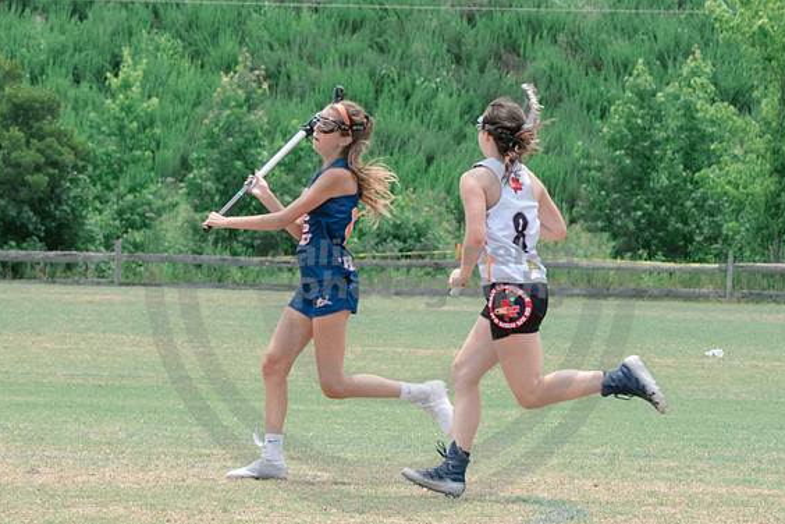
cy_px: 296
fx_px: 7937
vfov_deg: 3.8
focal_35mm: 364
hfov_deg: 5.7
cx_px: 322
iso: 400
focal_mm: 102
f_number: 7.1
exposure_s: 1/800
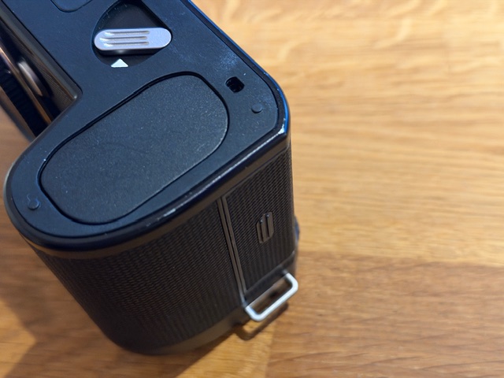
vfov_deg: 30.3
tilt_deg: -51.7
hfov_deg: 39.7
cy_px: 189
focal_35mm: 48
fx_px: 699
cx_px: 252
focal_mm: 6.76
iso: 800
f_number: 1.78
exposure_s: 1/30
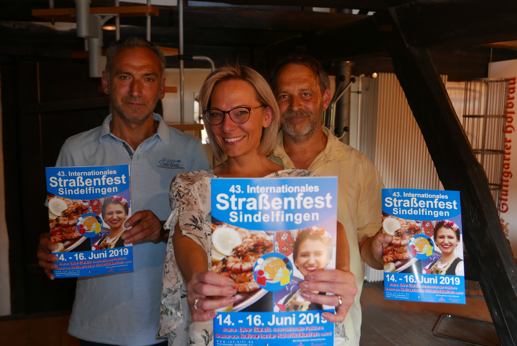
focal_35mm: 35
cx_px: 258
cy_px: 173
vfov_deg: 37.9
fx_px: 503
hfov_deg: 54.4
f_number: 2.3
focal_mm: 15.9
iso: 200
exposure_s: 1/20
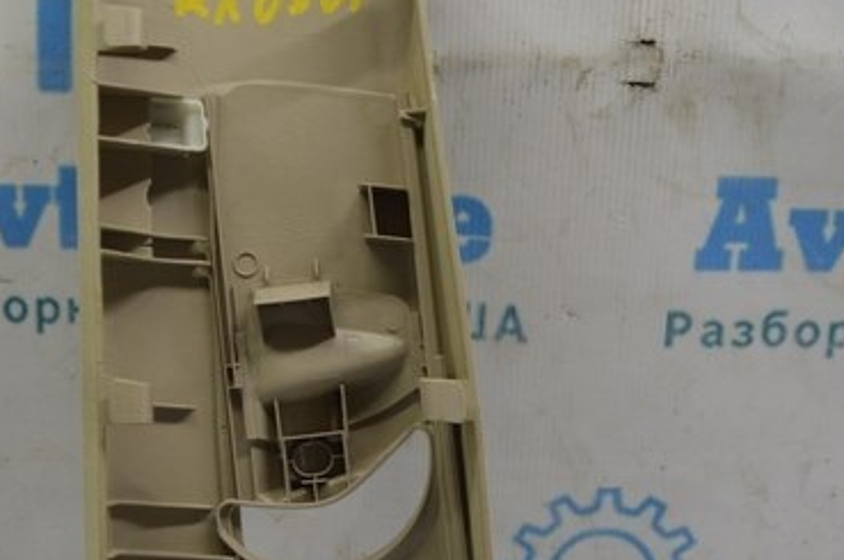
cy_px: 371
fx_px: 1756
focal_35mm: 75
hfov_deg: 26.8
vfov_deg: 18.1
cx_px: 247
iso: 400
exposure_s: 1/60
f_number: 4
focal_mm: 18
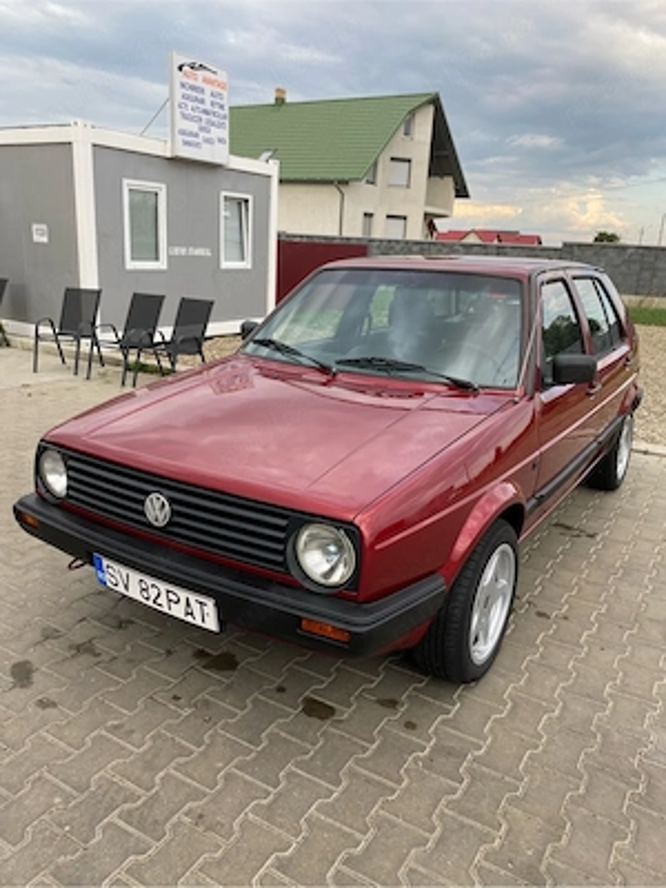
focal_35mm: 26
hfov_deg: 53.1
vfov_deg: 67.3
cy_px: 444
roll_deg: -3.5
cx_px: 333
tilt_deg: -16.2
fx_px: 667
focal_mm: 4.25
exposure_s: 1/439
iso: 32
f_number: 1.8
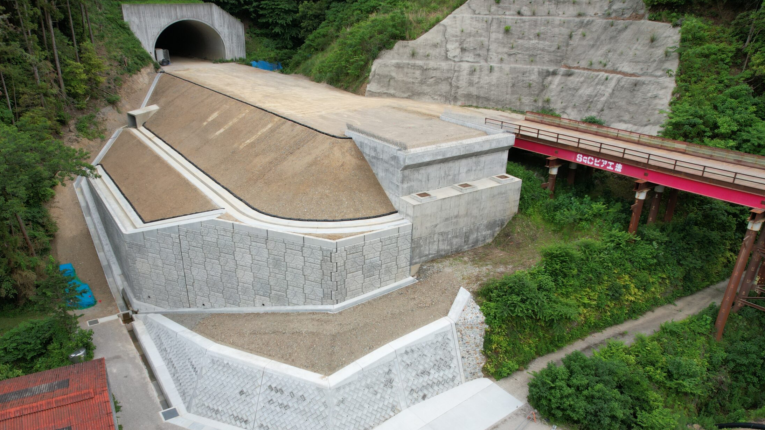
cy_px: 276
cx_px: 347
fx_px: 548
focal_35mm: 27
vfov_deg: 42.5
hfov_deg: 69.7
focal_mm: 8.38
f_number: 2.8
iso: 110
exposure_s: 1/250
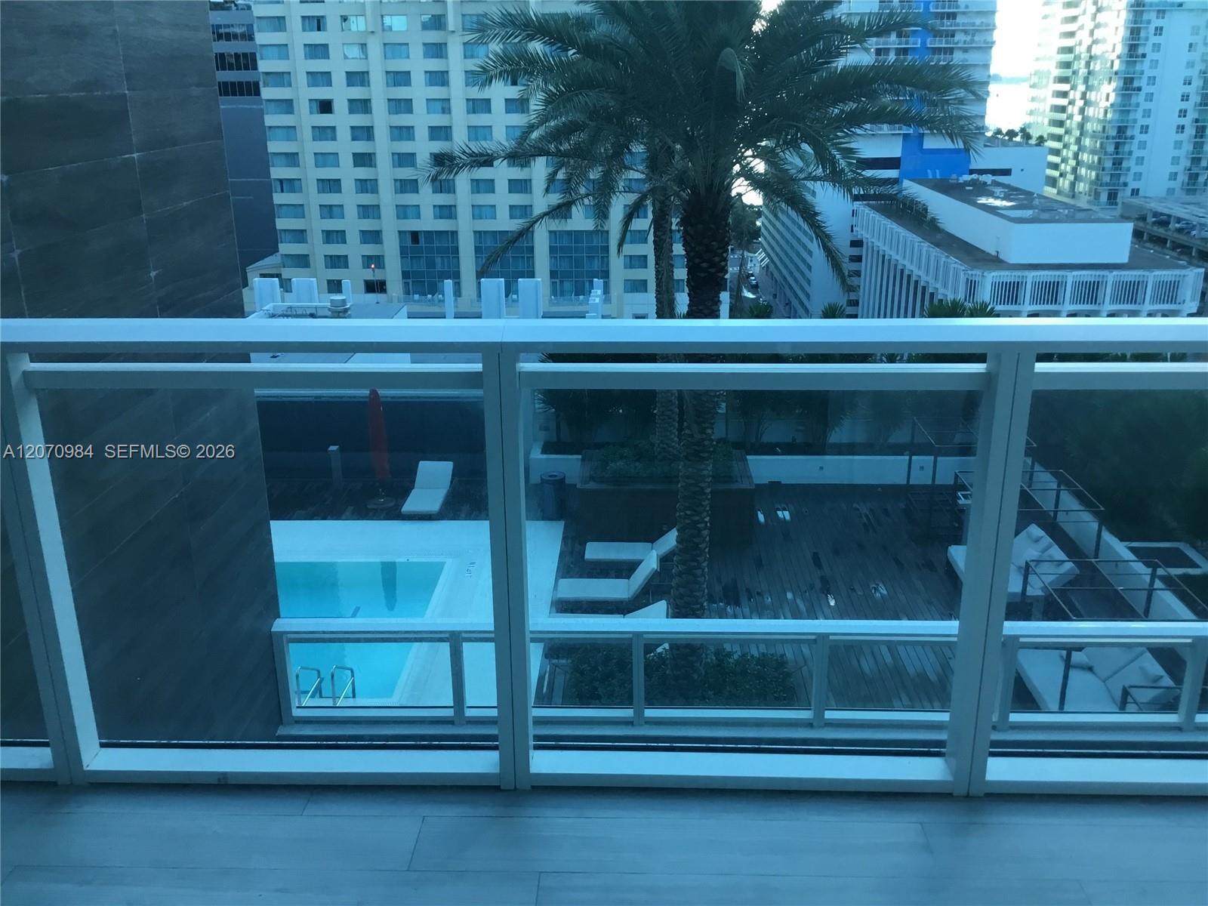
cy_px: 453
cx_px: 604
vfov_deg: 45.4
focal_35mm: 31
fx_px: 1082
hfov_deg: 58.4
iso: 25
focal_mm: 3.3
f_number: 2.4
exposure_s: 1/40
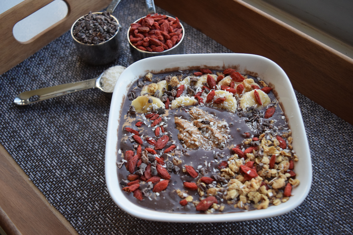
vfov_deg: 36.9
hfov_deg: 53.1
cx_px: 176
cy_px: 118
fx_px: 353
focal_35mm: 36
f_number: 4
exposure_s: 1/400
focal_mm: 24
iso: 1600
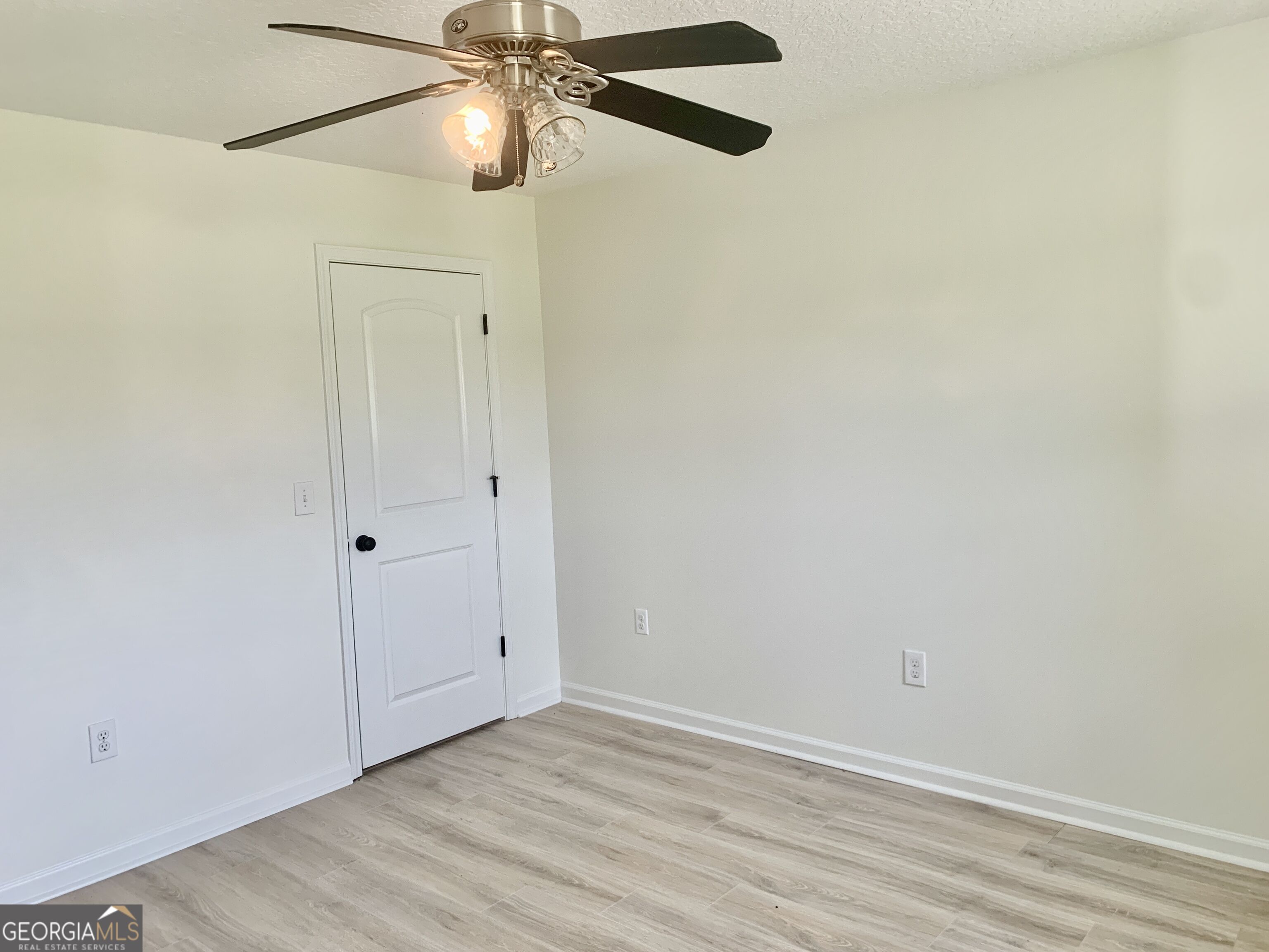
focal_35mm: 26
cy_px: 476
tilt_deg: -4.2
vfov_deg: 53.1
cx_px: 634
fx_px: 953
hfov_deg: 67.3
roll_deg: +2.4
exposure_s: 1/120
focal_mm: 4.25
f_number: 1.8
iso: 80
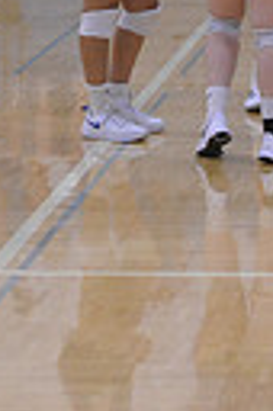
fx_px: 3011
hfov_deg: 5.2
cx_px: 360
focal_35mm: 264
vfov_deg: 7.6
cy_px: -244
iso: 5000
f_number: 3.5
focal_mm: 50
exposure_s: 1/640
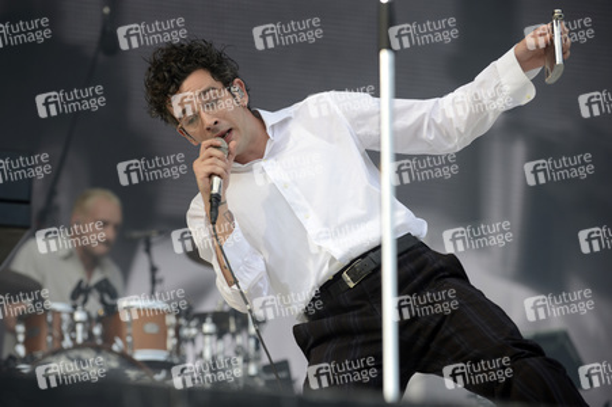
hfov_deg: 15.2
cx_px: 306
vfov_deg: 10.1
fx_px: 2293
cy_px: 204
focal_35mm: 135
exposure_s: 1/500
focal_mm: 135
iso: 160
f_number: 4
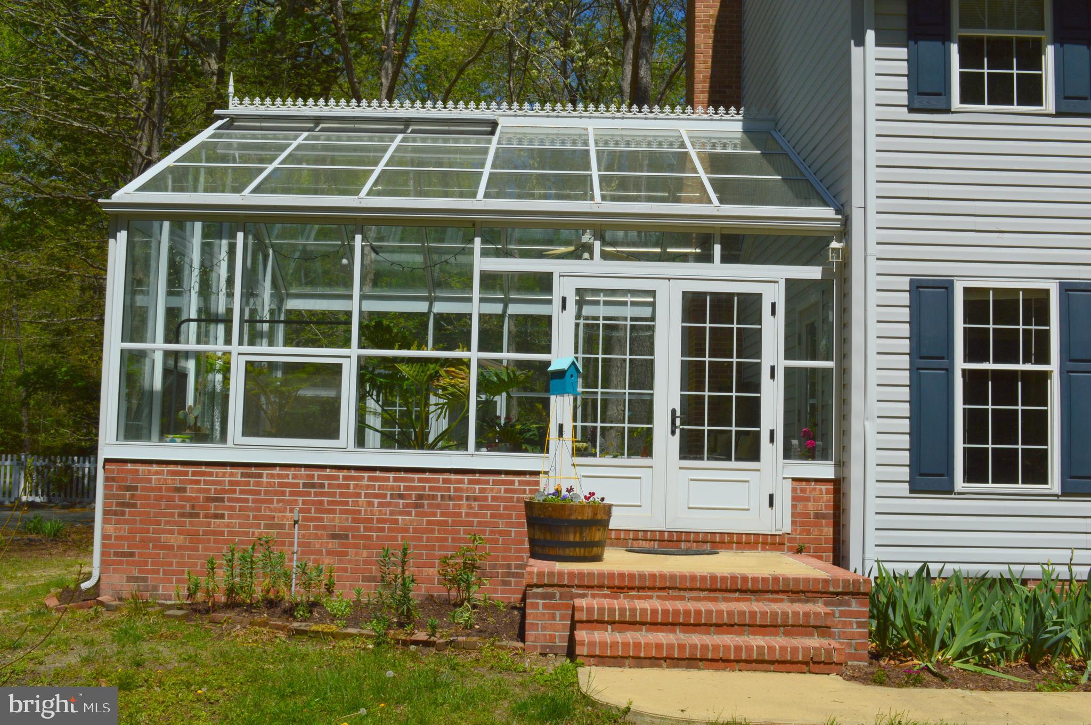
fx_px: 1181
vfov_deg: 34.1
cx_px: 546
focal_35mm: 39
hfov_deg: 49.6
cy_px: 362
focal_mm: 26
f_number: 11
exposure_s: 1/500
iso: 200
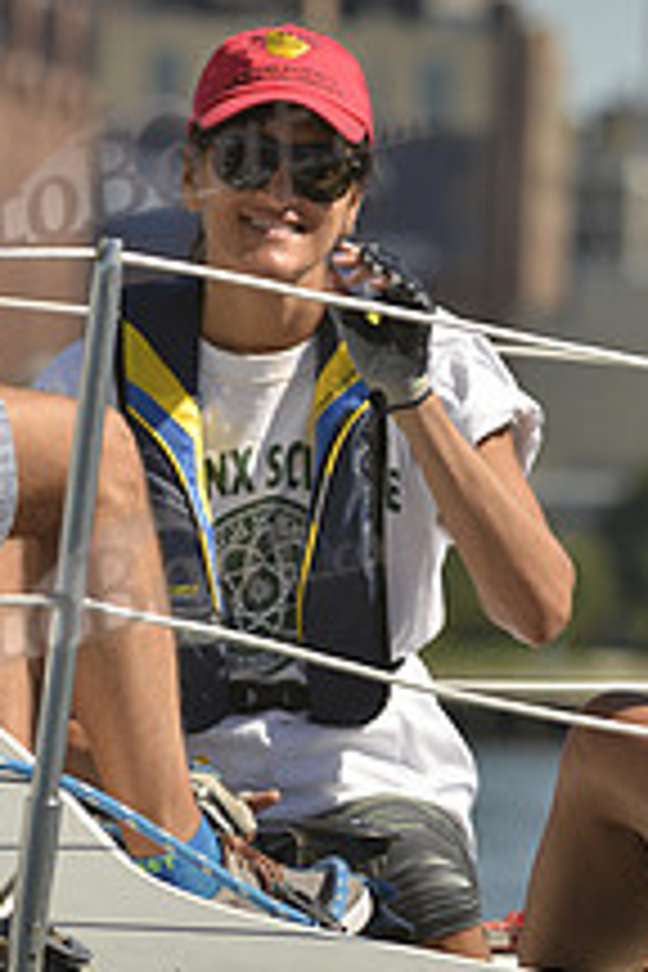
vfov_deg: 3.8
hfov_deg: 2.6
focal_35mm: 536
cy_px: 774
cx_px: 664
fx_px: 14471
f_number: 5.6
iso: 200
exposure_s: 1/1250
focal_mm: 200
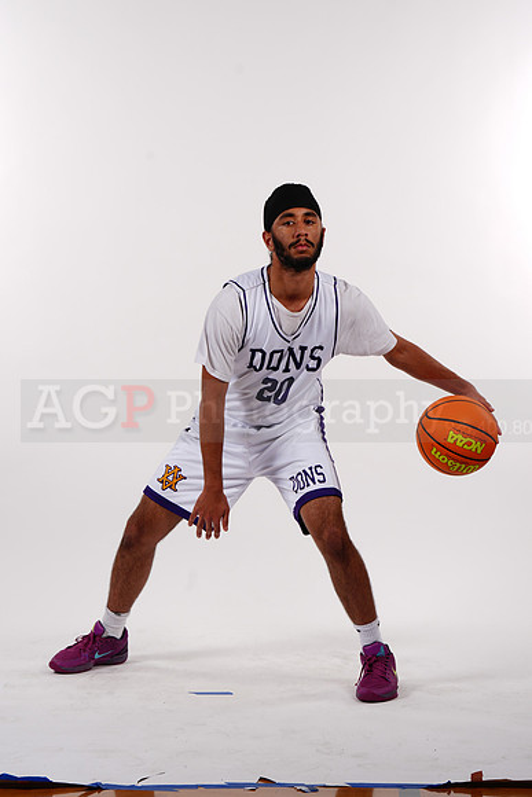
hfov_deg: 12.2
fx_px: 2481
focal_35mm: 112
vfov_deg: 18.3
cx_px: 266
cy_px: 398
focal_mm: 112
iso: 200
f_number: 9
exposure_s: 1/500
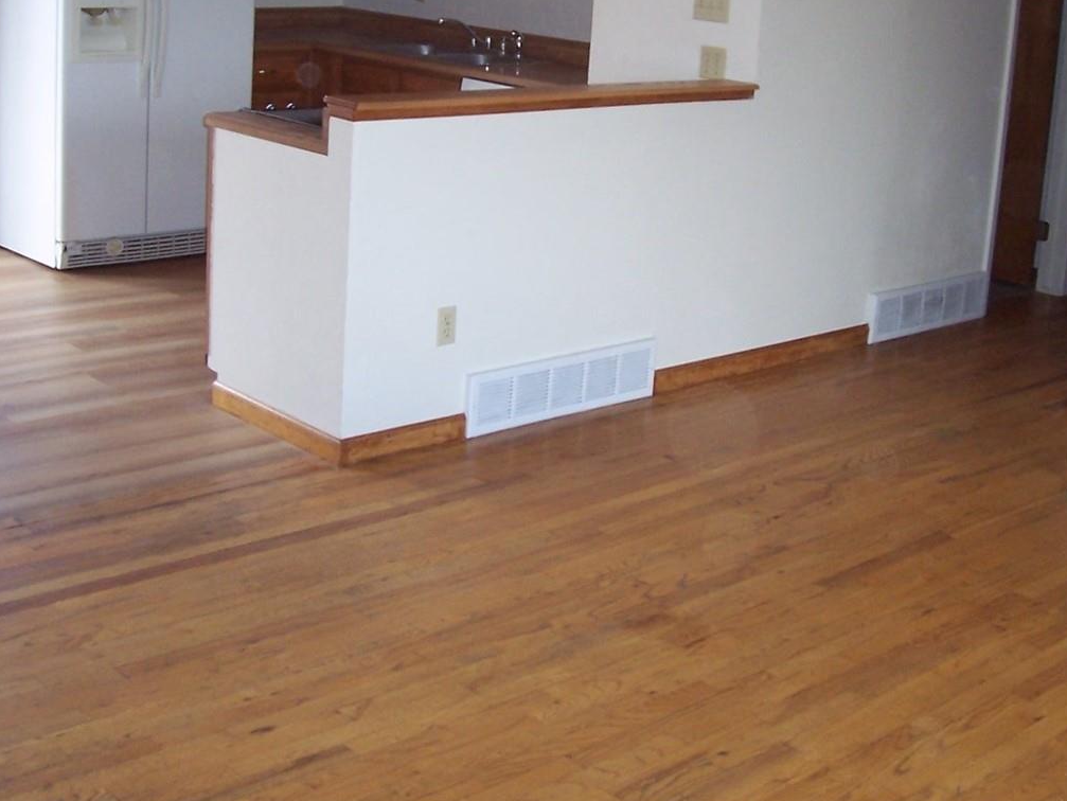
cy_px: 225
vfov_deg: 26.8
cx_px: 505
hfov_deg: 35.5
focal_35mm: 54
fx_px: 1665
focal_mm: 5.6
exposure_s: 1/60
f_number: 2.7
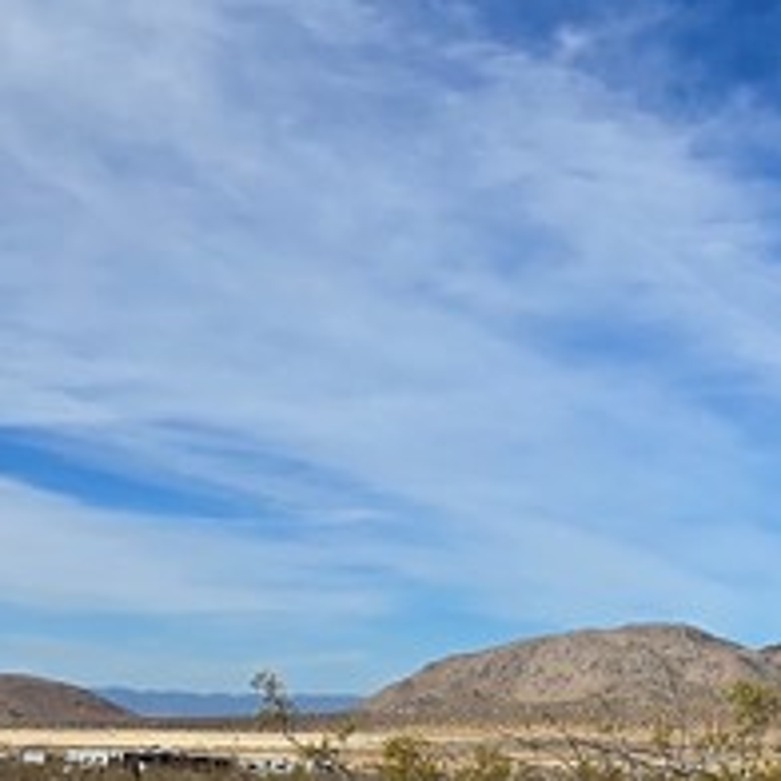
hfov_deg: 27.6
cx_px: 701
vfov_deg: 27.6
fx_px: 1532
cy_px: 697
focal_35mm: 60
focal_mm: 2.2
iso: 50
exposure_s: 1/3246
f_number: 2.2
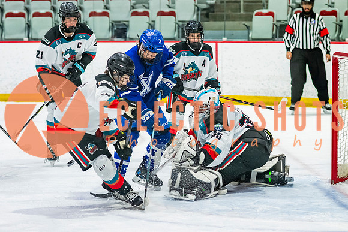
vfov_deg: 7.7
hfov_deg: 11.6
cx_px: 157
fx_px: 1717
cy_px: 143
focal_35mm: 178
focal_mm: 95
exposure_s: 1/800
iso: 1600
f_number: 3.2
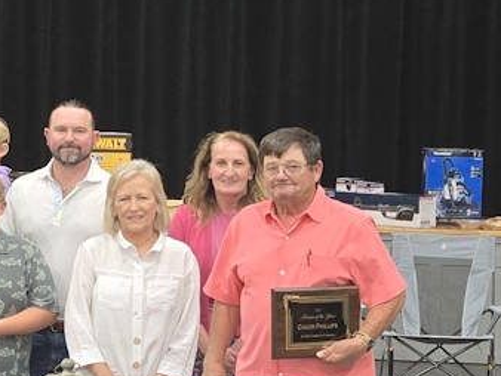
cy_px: 380
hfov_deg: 27.9
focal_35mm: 68
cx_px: 93
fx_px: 985
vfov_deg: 20.9
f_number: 1.8
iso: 320
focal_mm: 5.4
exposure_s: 1/120
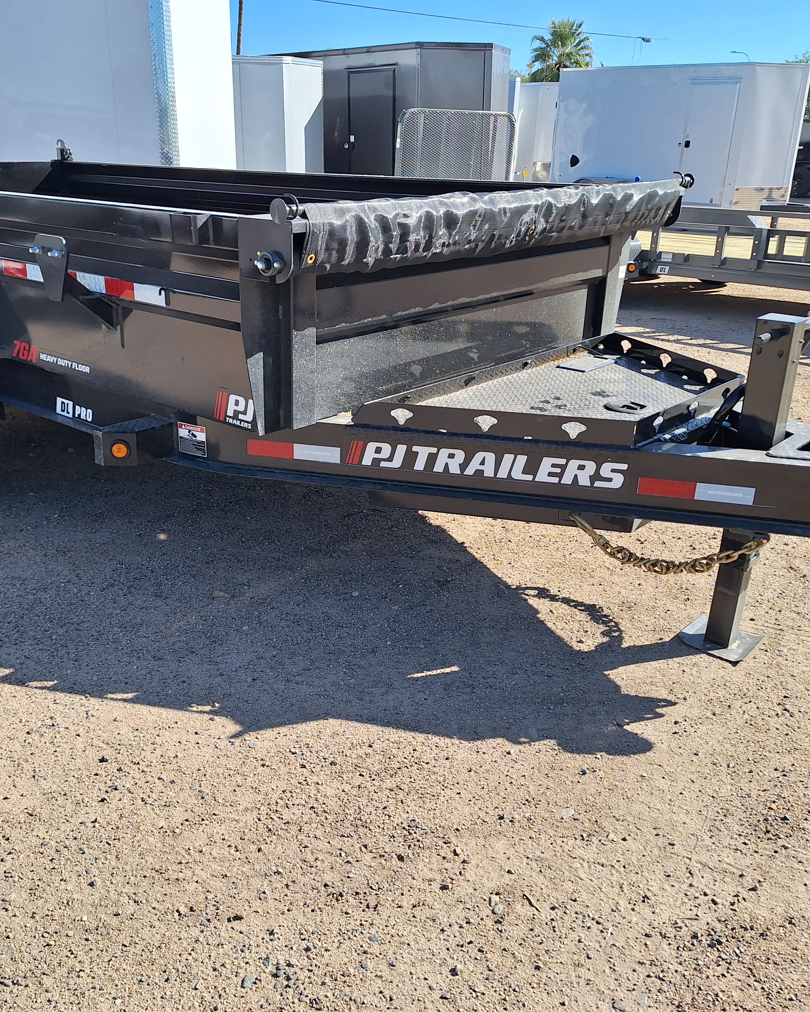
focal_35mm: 30
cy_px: 506
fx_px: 899
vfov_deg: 58.8
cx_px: 324
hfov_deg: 48.2
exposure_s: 1/2208
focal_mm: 5.54
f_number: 1.8
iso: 40
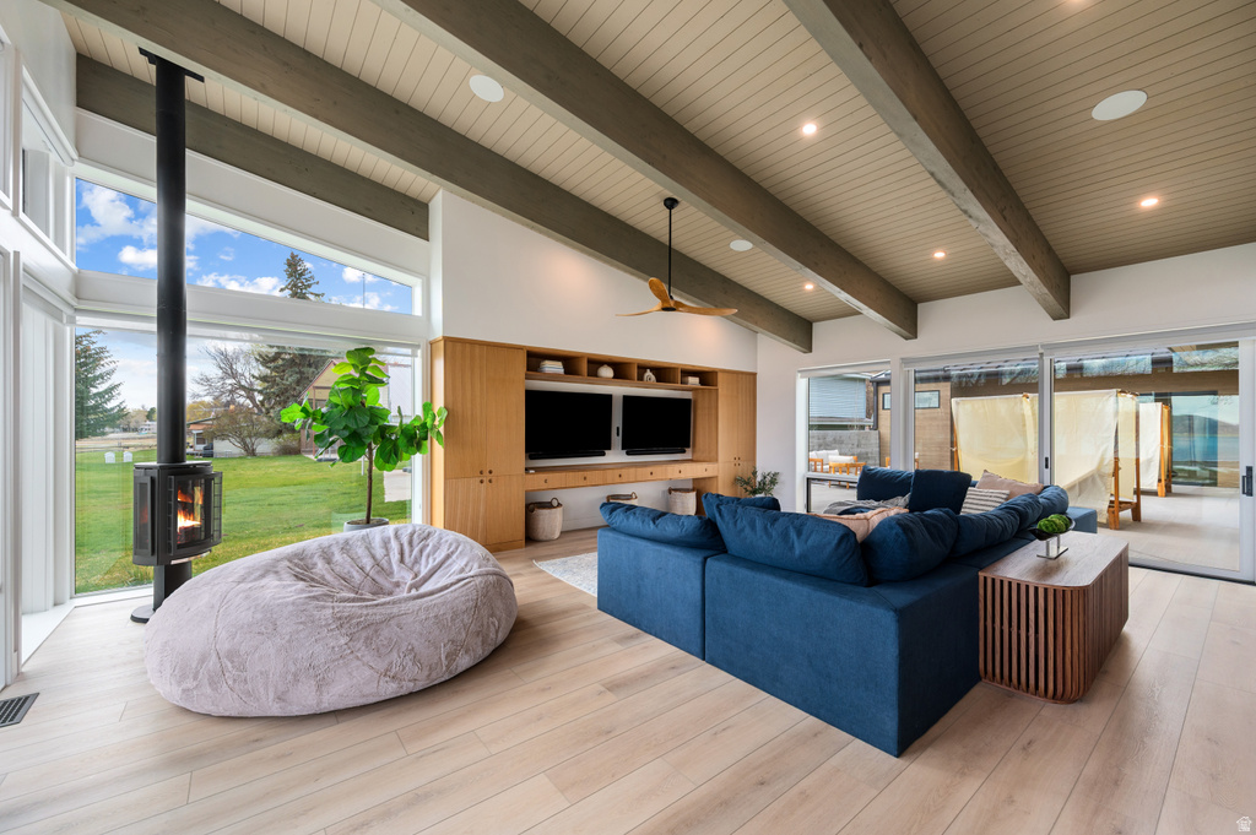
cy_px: 418
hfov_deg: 104.3
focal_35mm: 14
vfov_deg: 81.1
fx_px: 488
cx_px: 628
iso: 500
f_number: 7.1
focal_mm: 14
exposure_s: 1/40
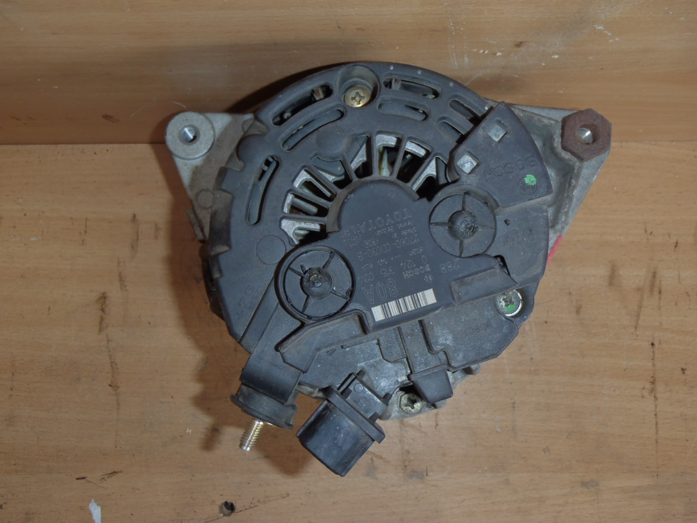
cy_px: 262
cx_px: 348
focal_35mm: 38
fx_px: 765
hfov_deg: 49.0
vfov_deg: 37.7
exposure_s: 1/40
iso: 100
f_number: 4.6
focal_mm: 6.83
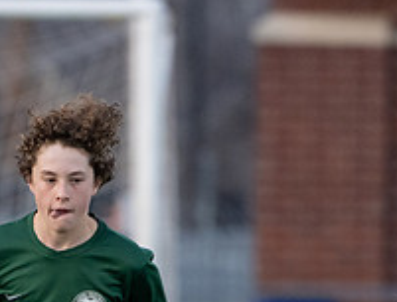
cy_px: 359
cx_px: 143
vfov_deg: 0.8
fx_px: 21032
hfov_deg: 1.1
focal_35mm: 1824
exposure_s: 1/1250
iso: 2000
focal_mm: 400
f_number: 5.6
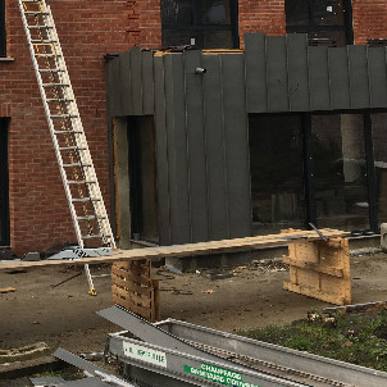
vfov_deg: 24.6
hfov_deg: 25.0
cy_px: 32
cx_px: 91
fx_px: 860
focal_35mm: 68
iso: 25
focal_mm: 4.15
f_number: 2.2
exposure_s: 1/186
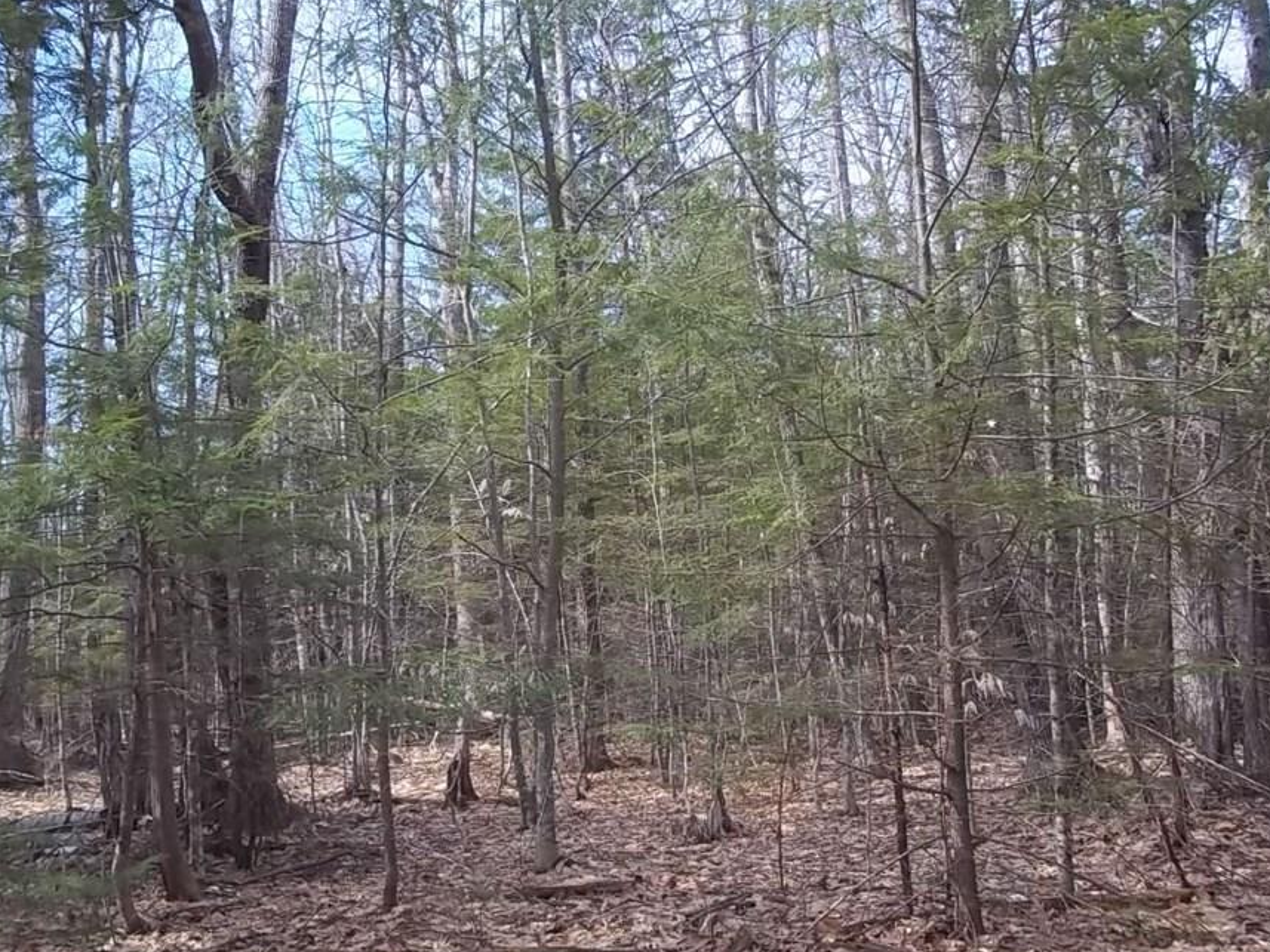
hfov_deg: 43.8
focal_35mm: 43
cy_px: 493
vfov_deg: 33.6
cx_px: 556
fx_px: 1578
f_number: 3.1
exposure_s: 1/250
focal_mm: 6.5
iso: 80
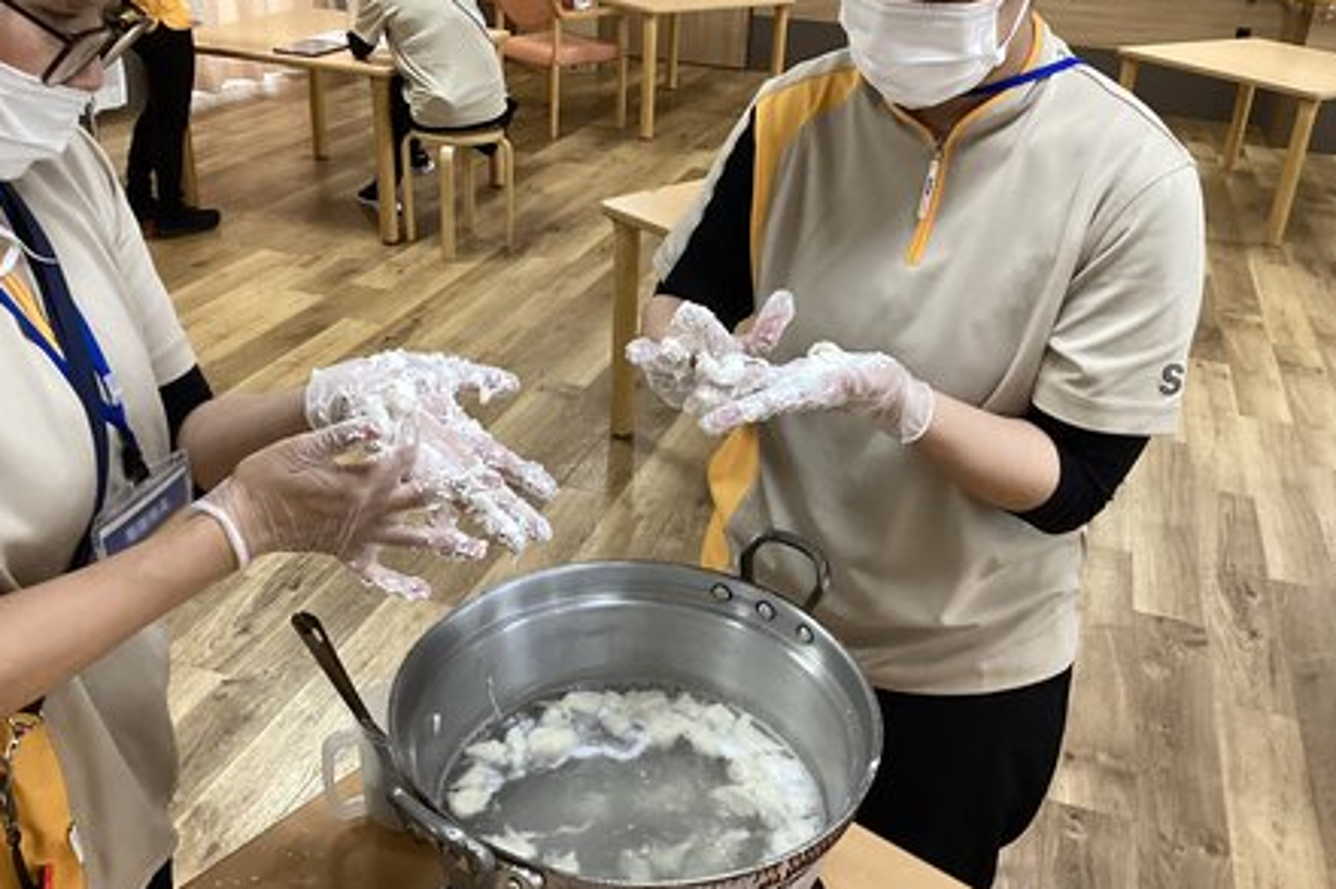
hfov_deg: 57.2
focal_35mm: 33
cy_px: 394
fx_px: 1224
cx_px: 656
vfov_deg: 39.9
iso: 160
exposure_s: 1/60
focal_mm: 3.3
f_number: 2.4
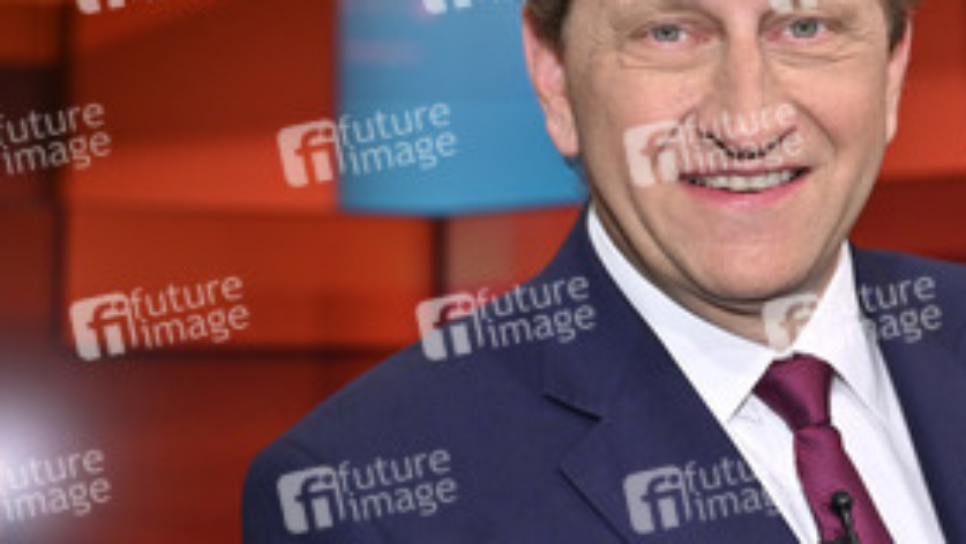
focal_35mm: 66
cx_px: 760
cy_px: 232
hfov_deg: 31.2
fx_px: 1691
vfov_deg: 18.3
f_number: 2.8
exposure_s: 1/200
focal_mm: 39
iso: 500
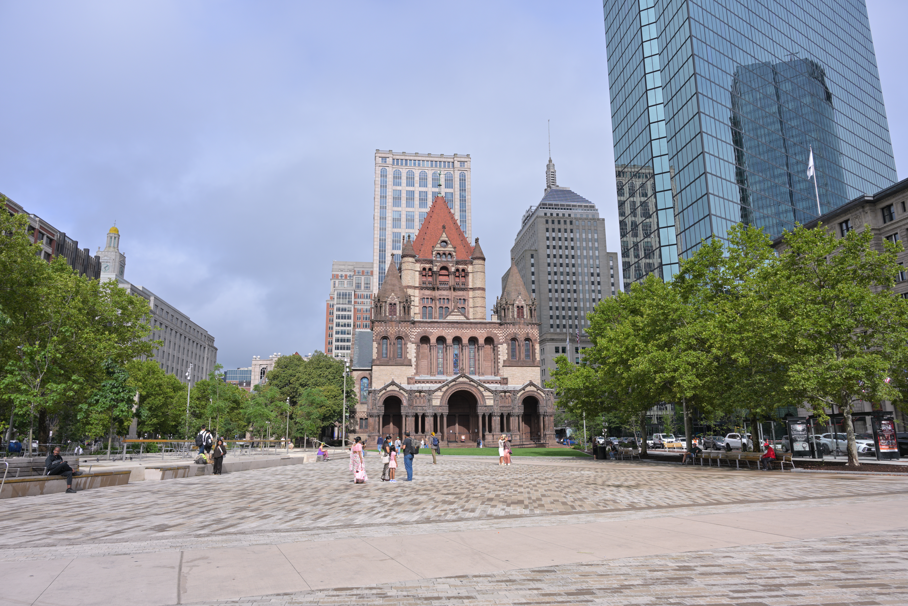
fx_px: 605
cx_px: 454
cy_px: 303
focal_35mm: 24
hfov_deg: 73.7
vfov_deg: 53.1
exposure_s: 1/250
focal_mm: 24
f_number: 8
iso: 64
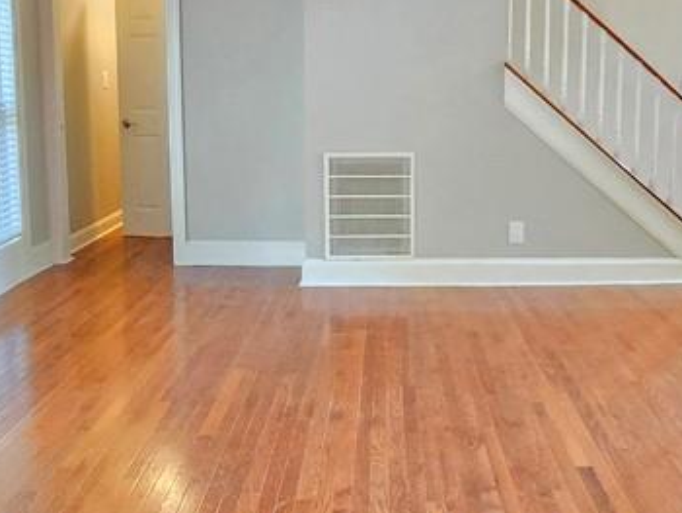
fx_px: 749
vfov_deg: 37.3
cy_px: 168
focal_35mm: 38
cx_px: 427
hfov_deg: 48.5
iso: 640
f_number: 2.2
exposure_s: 1/60
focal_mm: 2.2
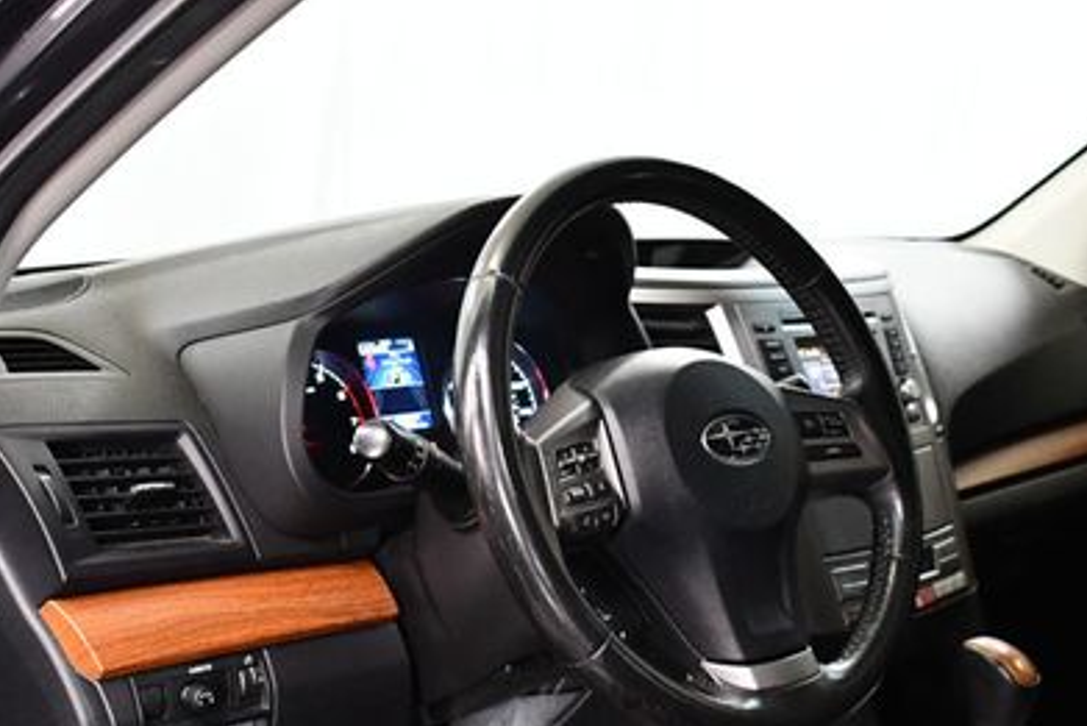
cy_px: 503
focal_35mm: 59
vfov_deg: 22.9
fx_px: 1782
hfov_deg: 33.9
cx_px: 620
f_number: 3.5
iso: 3200
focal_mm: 18
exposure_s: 1/100
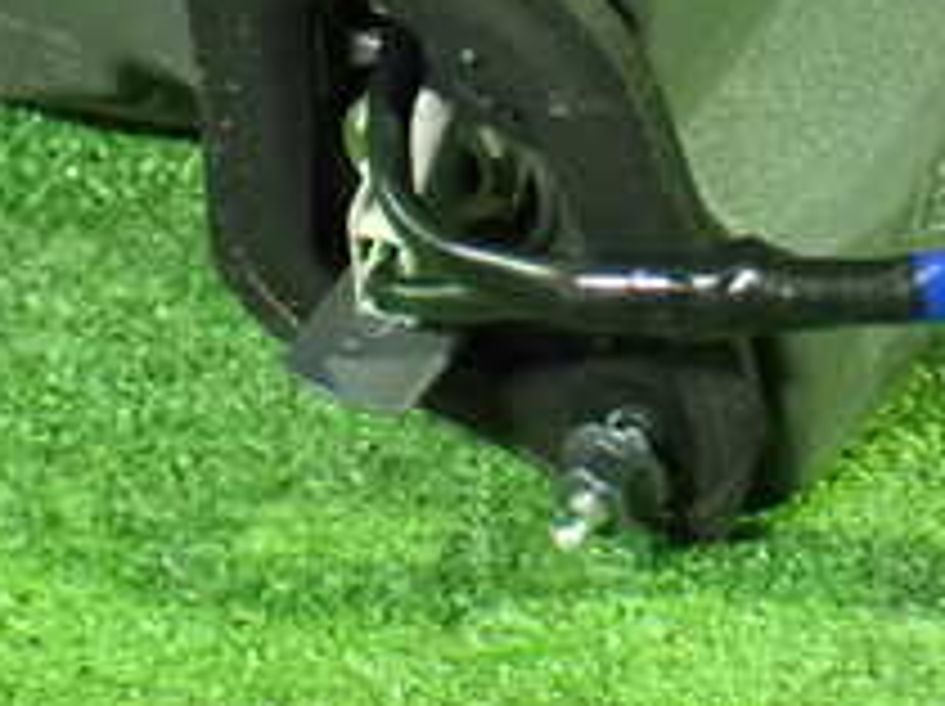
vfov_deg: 14.2
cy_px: 54
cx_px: 747
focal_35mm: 103
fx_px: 2809
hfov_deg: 18.9
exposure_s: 1/40
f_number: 2.5
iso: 1600
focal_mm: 6.37
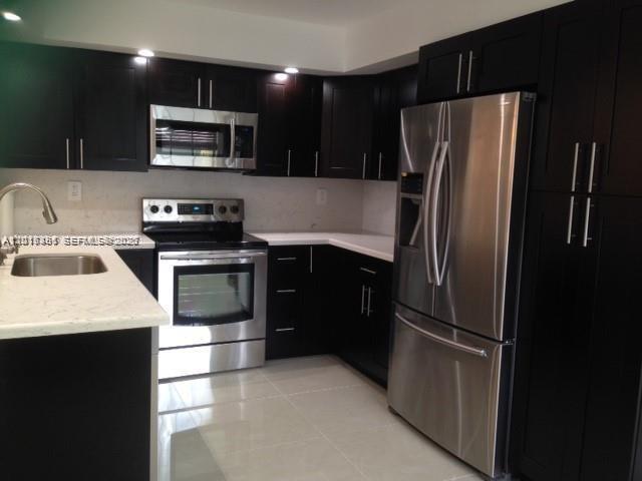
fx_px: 612
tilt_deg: -7.7
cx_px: 321
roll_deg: -2.2
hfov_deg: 55.4
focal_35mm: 33
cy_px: 240
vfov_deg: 42.9
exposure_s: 1/20
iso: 64
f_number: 2.4
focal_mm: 4.12
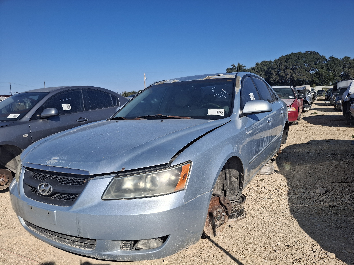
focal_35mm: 25
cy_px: 132
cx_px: 177
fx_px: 256
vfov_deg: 54.9
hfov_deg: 69.4
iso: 32
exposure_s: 1/2262
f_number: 1.8
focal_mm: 4.69
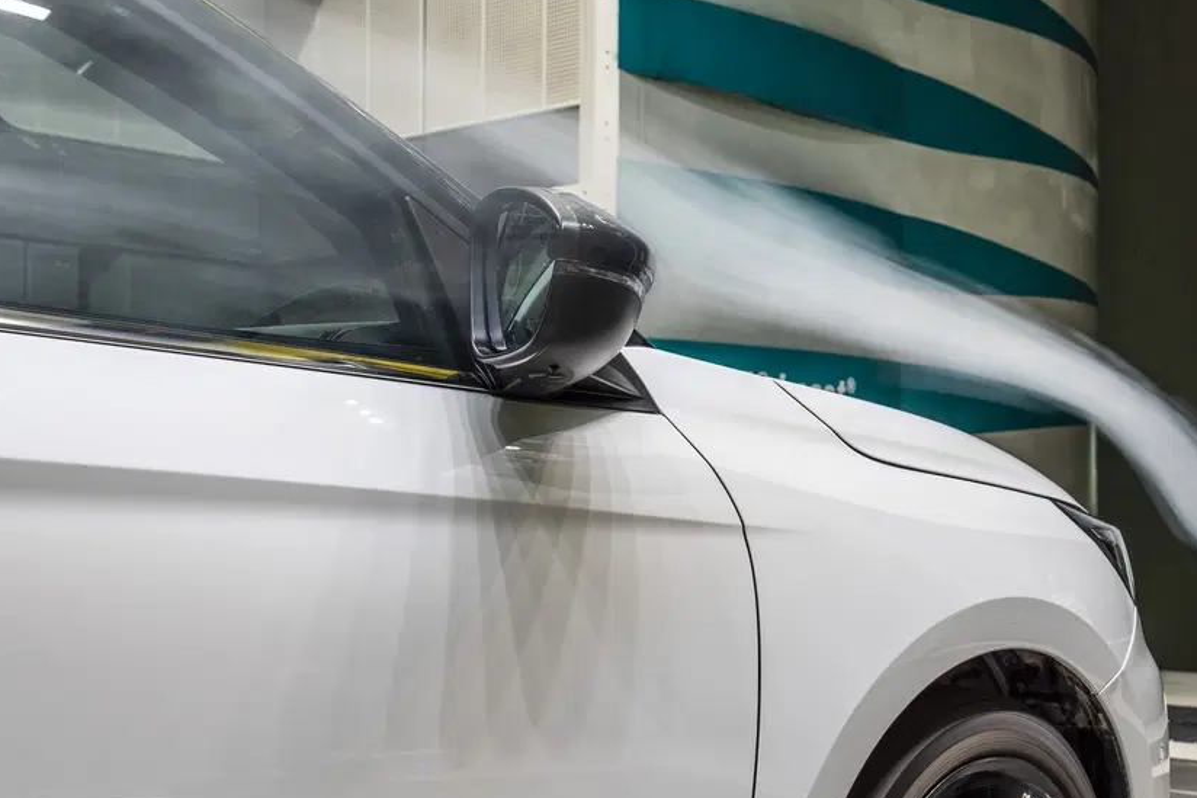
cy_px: 458
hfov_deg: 38.4
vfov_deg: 26.4
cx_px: 819
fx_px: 1695
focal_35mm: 51
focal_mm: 35
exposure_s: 1/15
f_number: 8
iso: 200
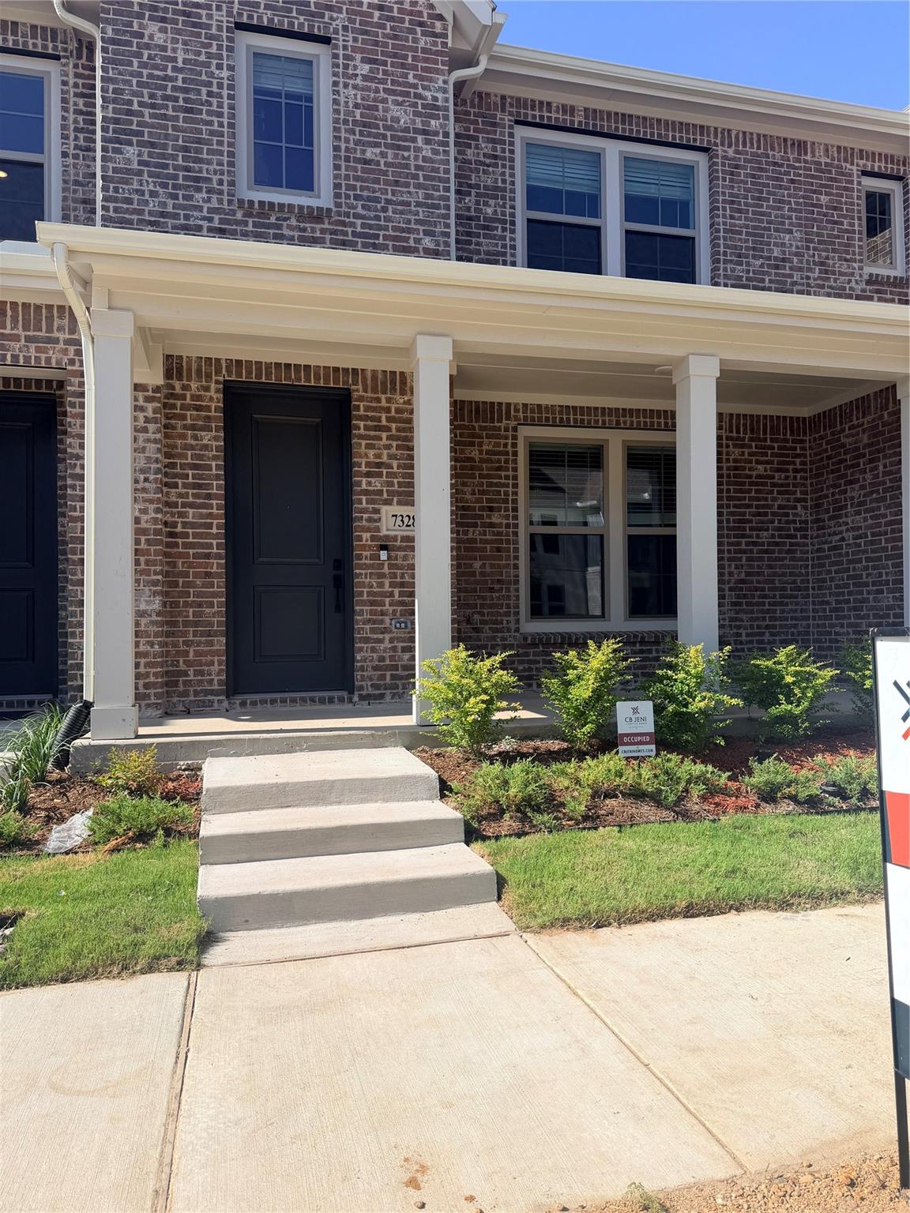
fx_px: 841
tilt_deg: +0.6
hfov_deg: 56.8
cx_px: 455
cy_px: 606
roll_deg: +0.0
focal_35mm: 24
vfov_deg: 71.6
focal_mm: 6.76
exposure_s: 1/3953
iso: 80
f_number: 1.78
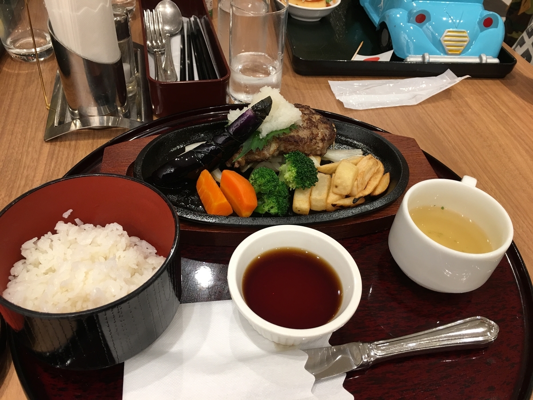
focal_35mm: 29
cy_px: 200
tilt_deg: -42.6
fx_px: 447
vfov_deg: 48.2
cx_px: 266
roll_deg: -6.0
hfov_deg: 61.7
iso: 32
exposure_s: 1/15
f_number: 2.2
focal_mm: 4.15
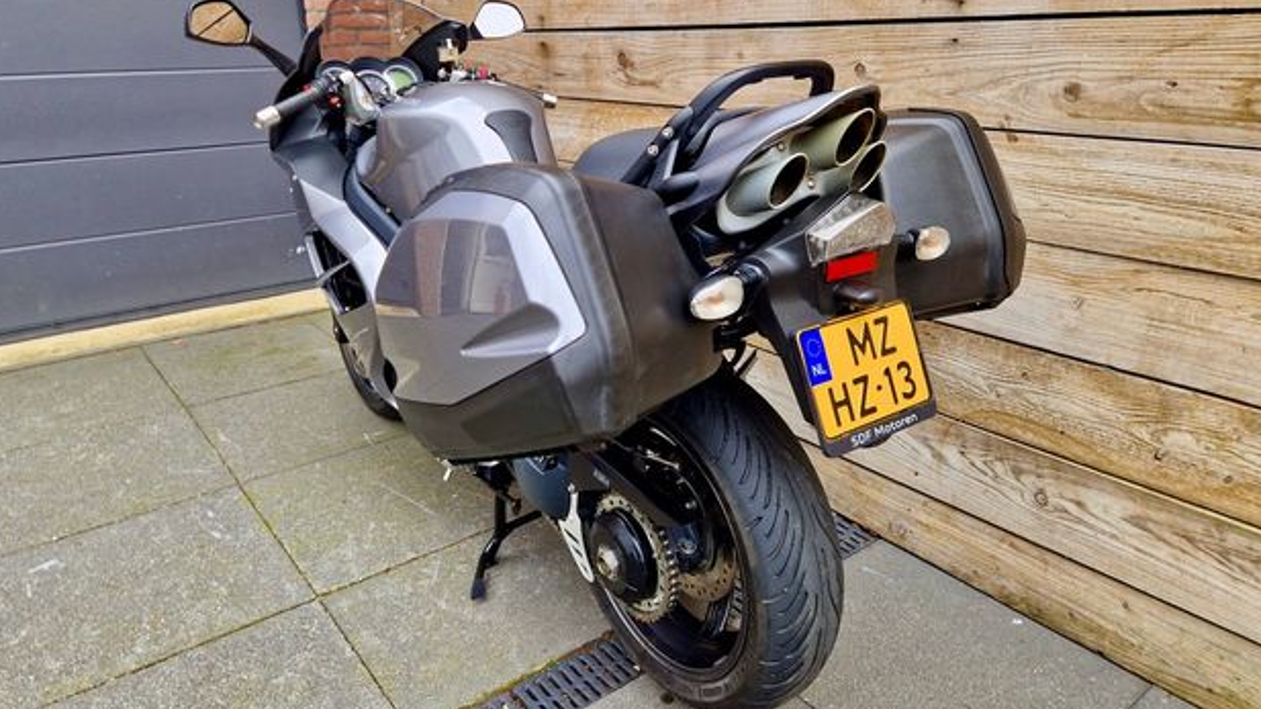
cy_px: 315
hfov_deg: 71.9
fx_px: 869
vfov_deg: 44.3
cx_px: 623
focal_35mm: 26
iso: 50
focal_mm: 5.4
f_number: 1.8
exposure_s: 1/180
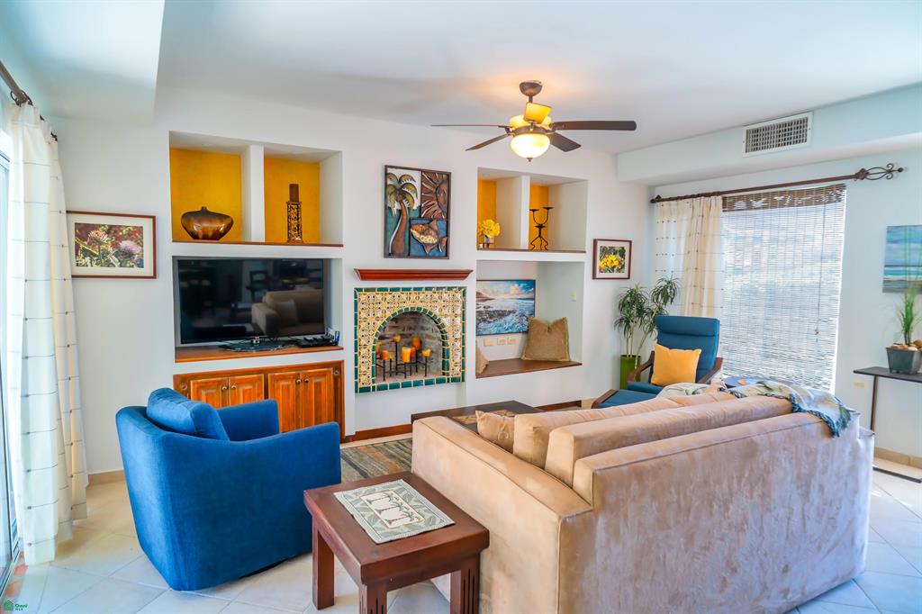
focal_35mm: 20
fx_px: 512
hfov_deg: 84.0
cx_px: 461
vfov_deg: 61.9
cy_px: 307
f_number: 4.5
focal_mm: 20
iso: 500
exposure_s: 1/60
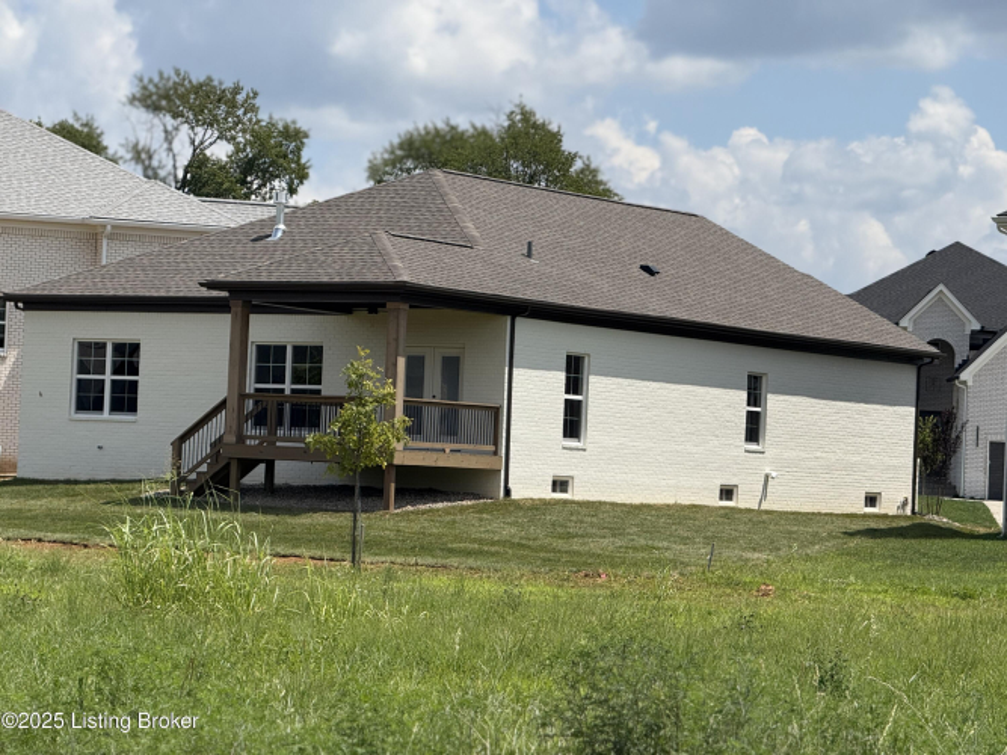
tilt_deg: +1.7
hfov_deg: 16.4
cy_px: 378
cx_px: 504
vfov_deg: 12.3
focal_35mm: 120
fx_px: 3490
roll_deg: -2.5
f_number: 2.8
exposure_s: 1/2212
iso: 64
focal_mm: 15.66
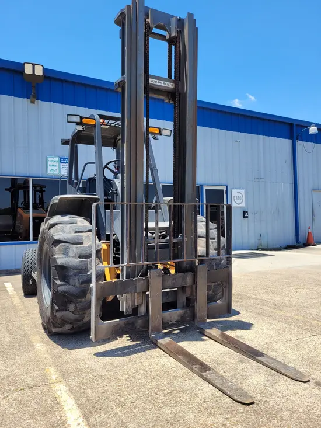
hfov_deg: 53.1
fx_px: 321
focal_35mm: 26
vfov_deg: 67.3
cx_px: 160
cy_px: 214
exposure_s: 1/1472
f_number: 1.8
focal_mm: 5.4
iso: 40
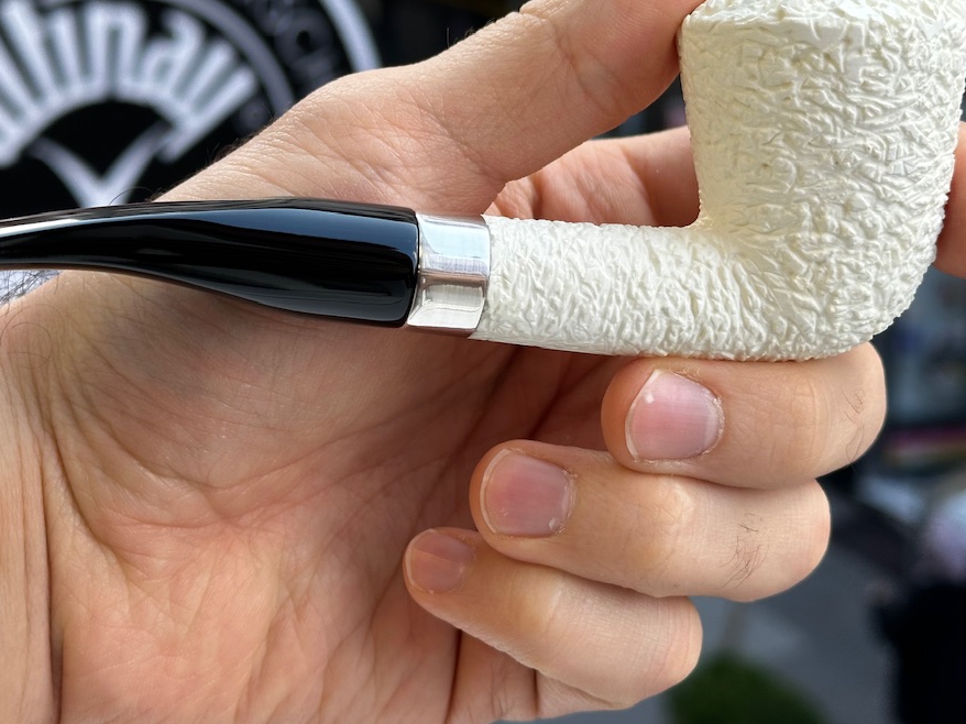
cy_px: 209
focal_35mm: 70
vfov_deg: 20.9
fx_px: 1953
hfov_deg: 27.8
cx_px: 416
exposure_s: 1/235
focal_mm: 6.86
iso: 64
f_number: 1.78
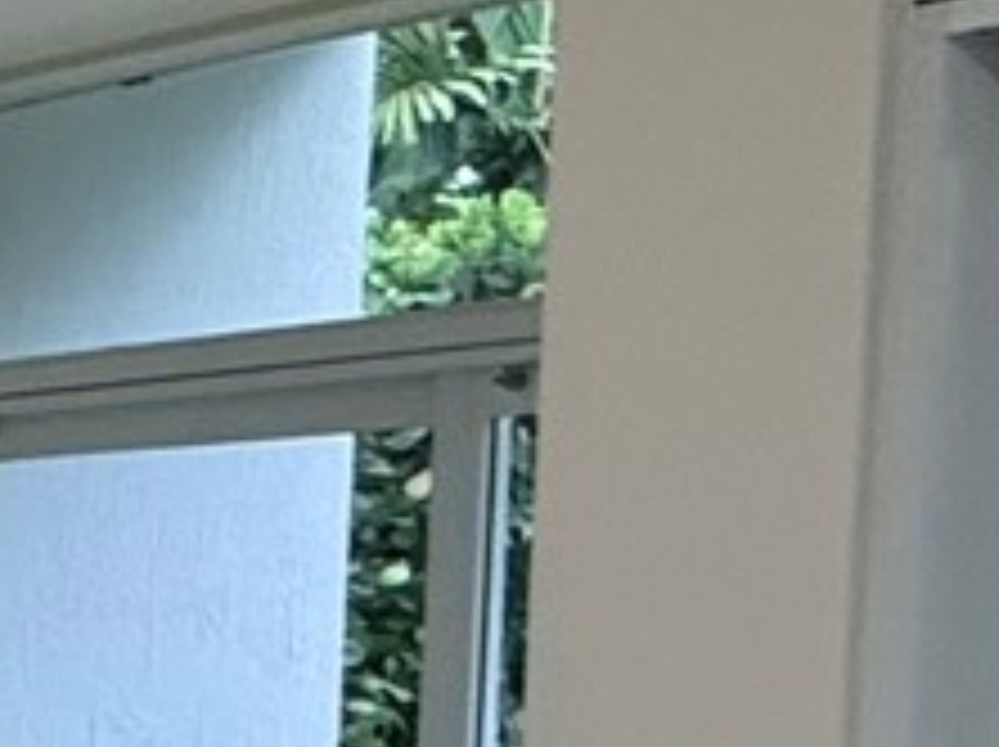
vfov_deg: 14.3
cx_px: -2570
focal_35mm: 101
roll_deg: -0.5
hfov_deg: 9.4
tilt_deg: -0.8
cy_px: 788
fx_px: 2912
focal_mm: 2.22
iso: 250
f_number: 2.2
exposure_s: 1/120
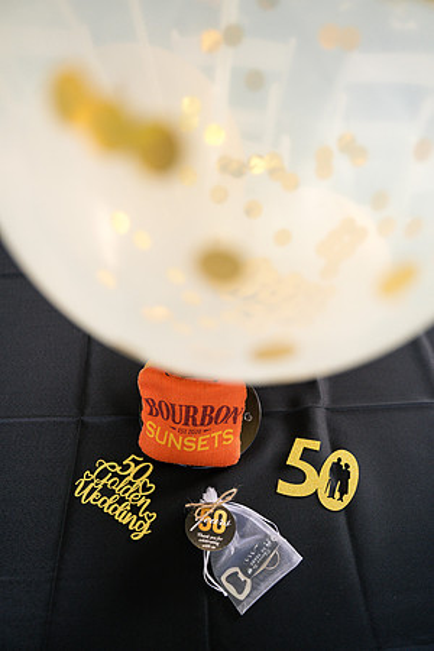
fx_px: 434
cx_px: 217
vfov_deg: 73.7
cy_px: 326
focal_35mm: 24
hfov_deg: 53.1
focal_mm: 24
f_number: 2.8
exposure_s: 1/160
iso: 250
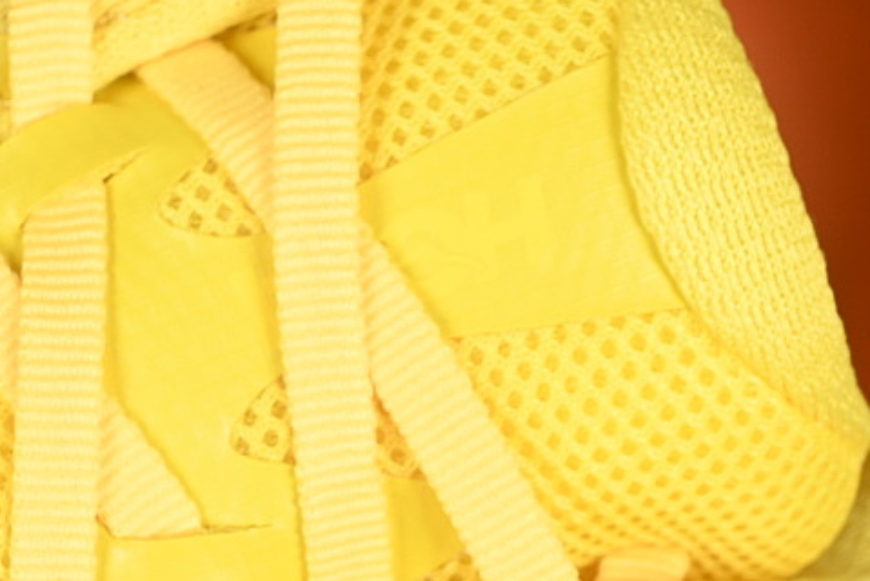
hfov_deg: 12.1
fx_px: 4086
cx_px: 372
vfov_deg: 8.1
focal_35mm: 169
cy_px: 340
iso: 160
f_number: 7.1
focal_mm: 50
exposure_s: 1/80
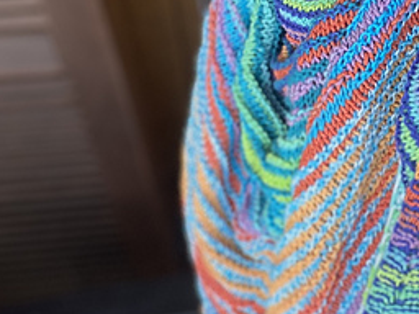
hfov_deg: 25.7
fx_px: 908
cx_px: 318
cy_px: 85
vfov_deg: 19.5
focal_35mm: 75
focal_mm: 2.71
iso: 32
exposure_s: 1/122
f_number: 2.2
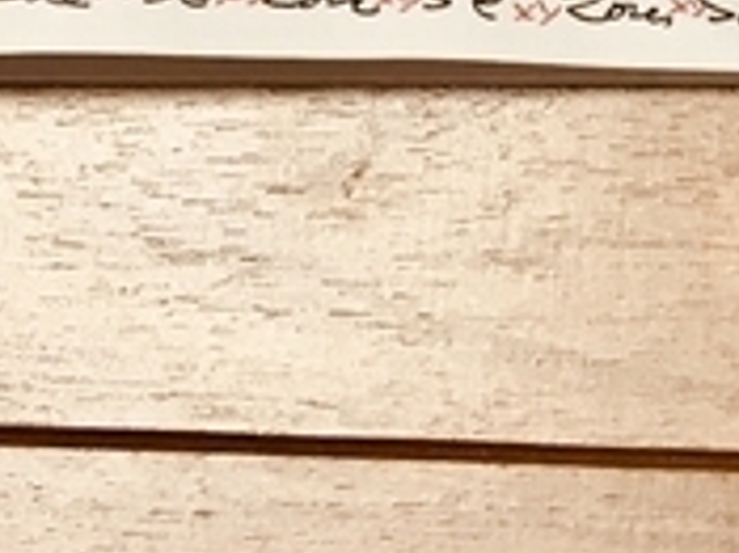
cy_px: -1017
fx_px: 4245
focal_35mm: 199
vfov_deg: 6.8
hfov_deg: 9.9
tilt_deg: -67.5
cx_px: 595
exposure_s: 1/30
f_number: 2.2
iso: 50
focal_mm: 4.15
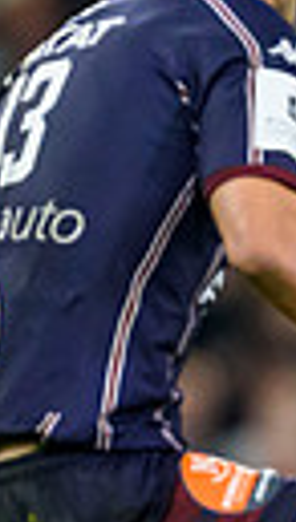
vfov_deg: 0.8
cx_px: 886
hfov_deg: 0.4
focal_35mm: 2716
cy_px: 534
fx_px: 37725
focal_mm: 400
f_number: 3.2
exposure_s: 1/3200
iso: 5000
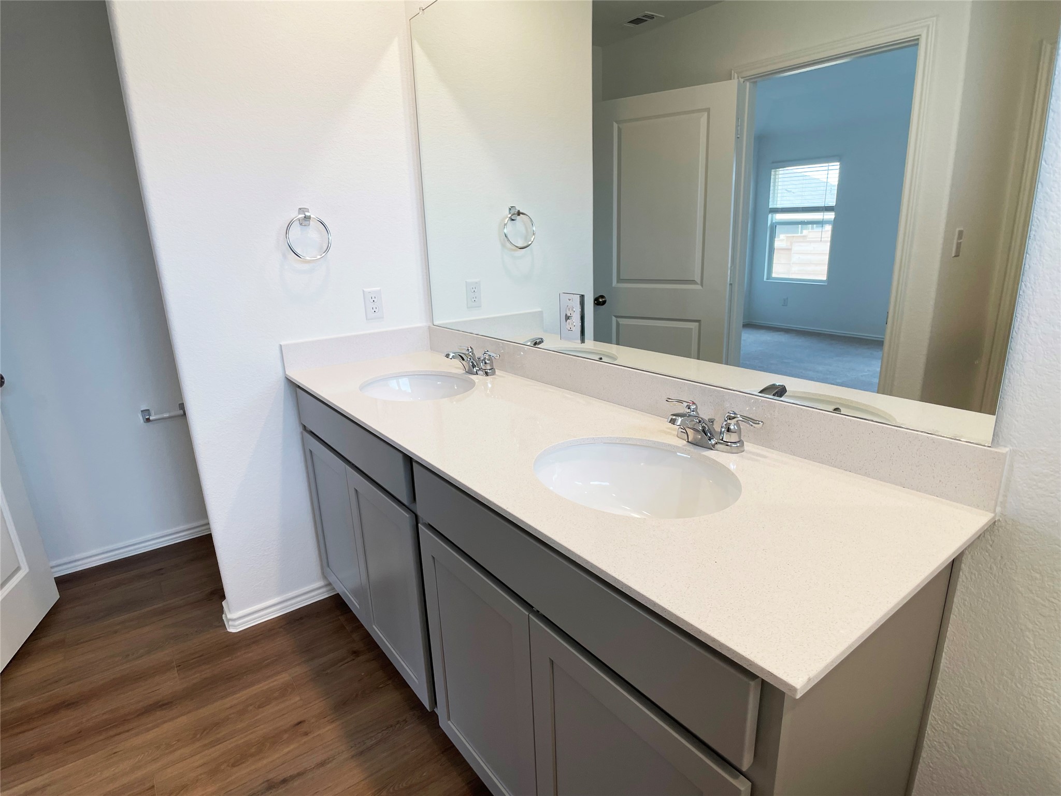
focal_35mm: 26
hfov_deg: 67.3
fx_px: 797
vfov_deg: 53.1
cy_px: 398
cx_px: 530
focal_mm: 4.2
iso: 50
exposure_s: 1/120
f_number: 1.6
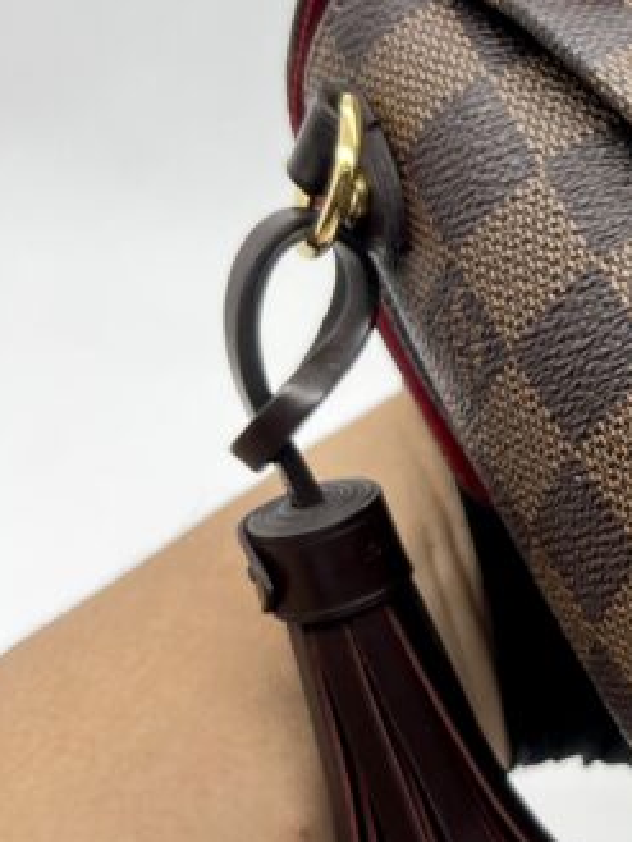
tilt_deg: -33.1
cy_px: 445
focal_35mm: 81
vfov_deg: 24.1
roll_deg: +0.5
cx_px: 954
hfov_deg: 16.6
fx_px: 1971
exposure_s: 1/100
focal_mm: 5.7
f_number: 1.5
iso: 40
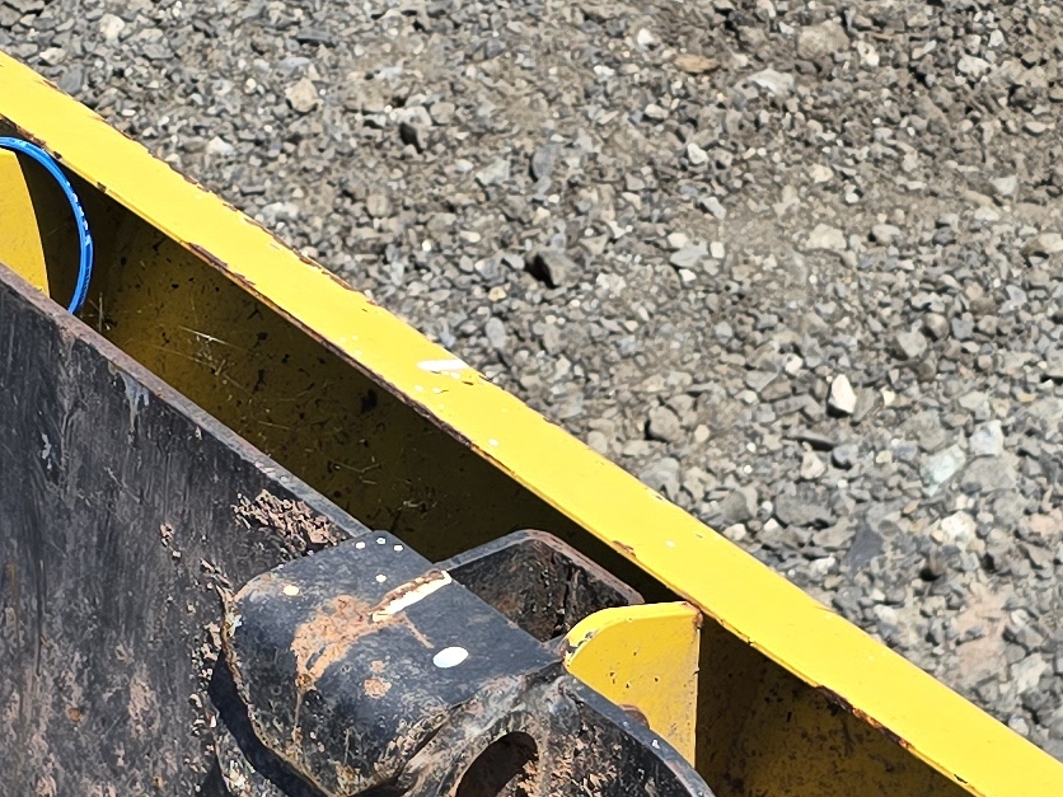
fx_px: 3378
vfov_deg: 13.3
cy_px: 735
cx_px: 472
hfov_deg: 17.9
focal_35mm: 110
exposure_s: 1/786
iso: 12
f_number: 1.7
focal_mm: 6.3
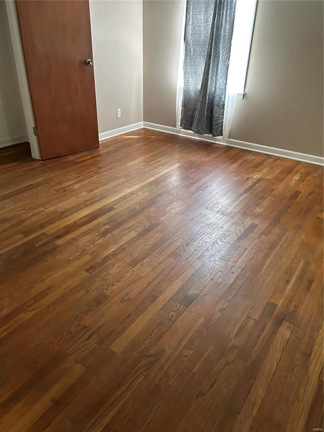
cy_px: 216
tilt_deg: -29.8
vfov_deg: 67.3
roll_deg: -1.6
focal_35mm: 26
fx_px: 324
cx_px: 162
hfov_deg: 53.1
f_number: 1.5
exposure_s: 1/60
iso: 320
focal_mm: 5.7
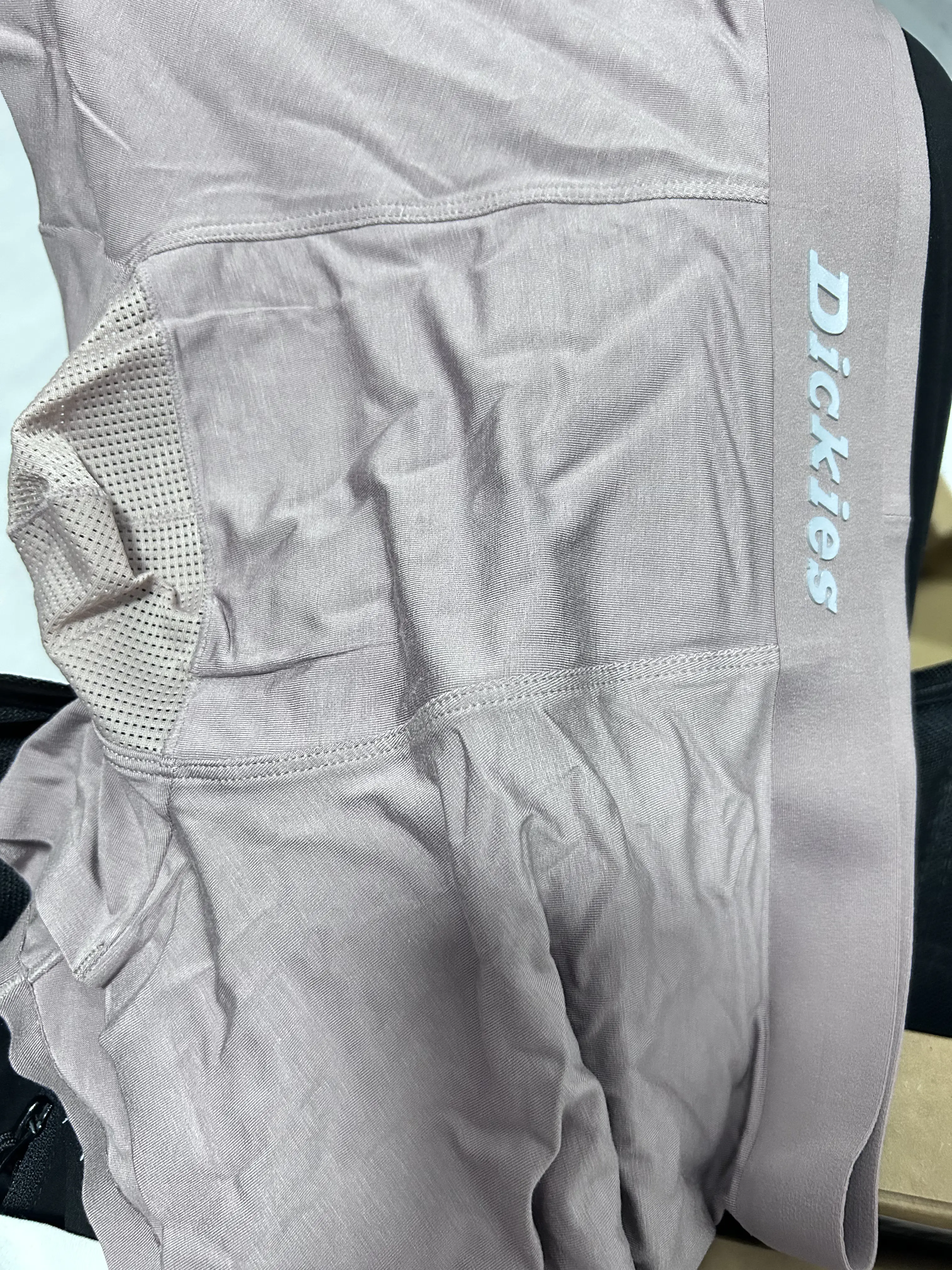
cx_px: 476
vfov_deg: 67.3
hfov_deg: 53.1
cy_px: 635
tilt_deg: -69.0
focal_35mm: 26
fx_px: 953
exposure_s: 1/50
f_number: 1.5
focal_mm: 5.7
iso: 500
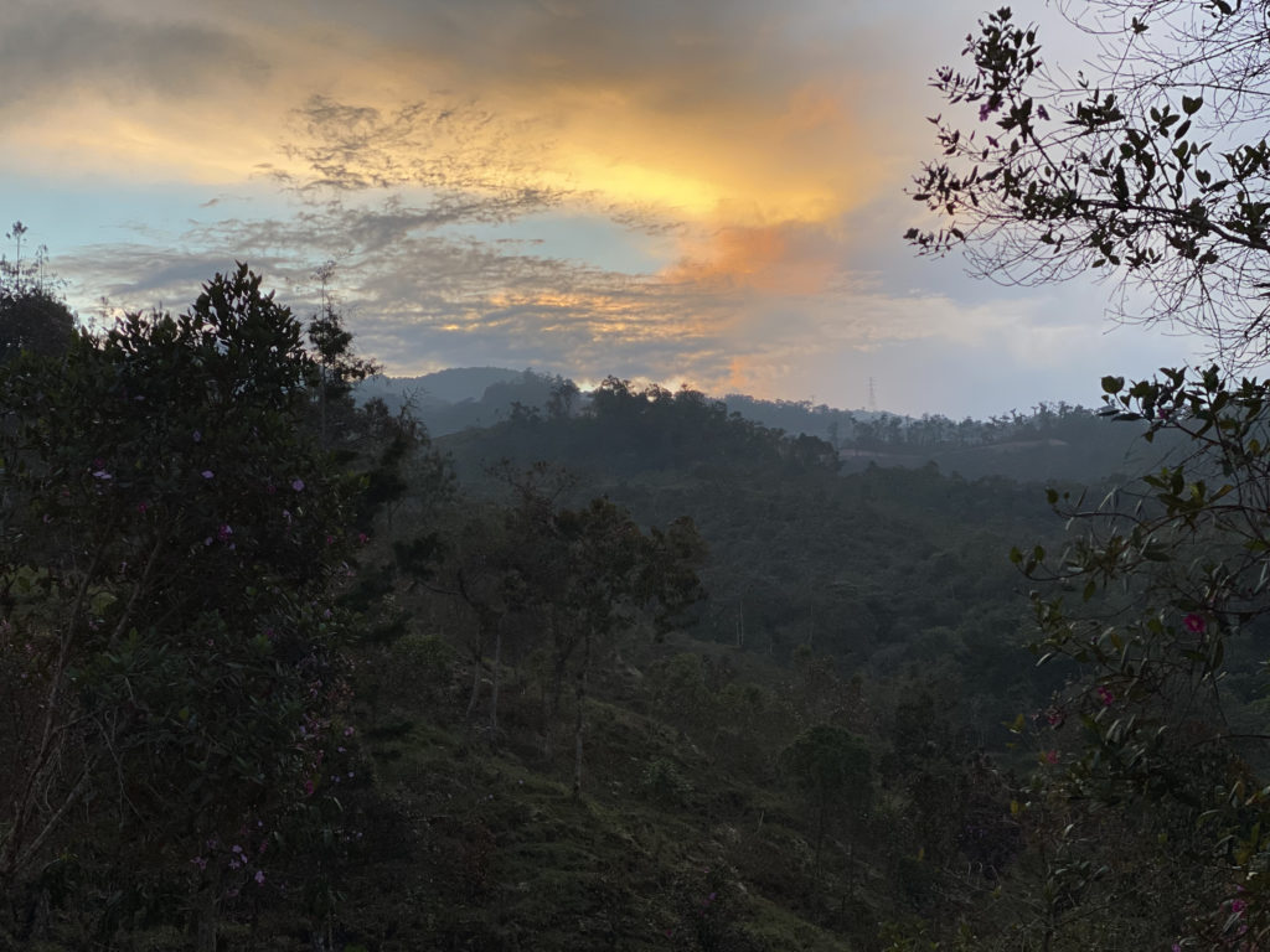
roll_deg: +2.6
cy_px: 476
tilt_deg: +6.0
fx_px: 1908
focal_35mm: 52
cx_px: 635
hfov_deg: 36.8
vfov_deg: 28.0
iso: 64
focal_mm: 6
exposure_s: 1/122
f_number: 2
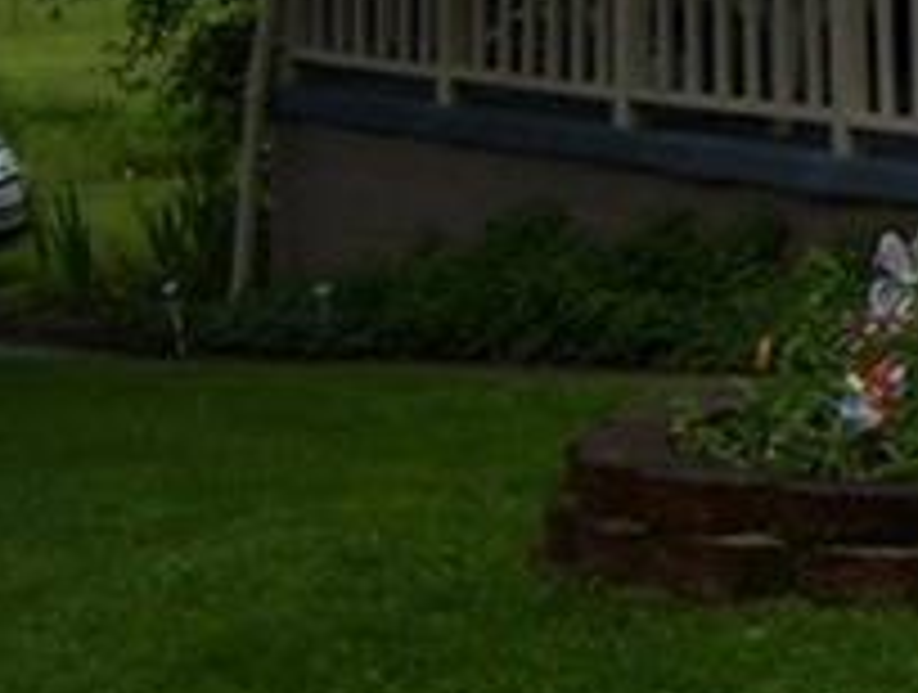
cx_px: 1989
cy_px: -396
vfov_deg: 8.1
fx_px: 4785
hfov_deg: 10.0
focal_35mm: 180
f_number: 4.8
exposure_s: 1/500
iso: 80
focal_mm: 6
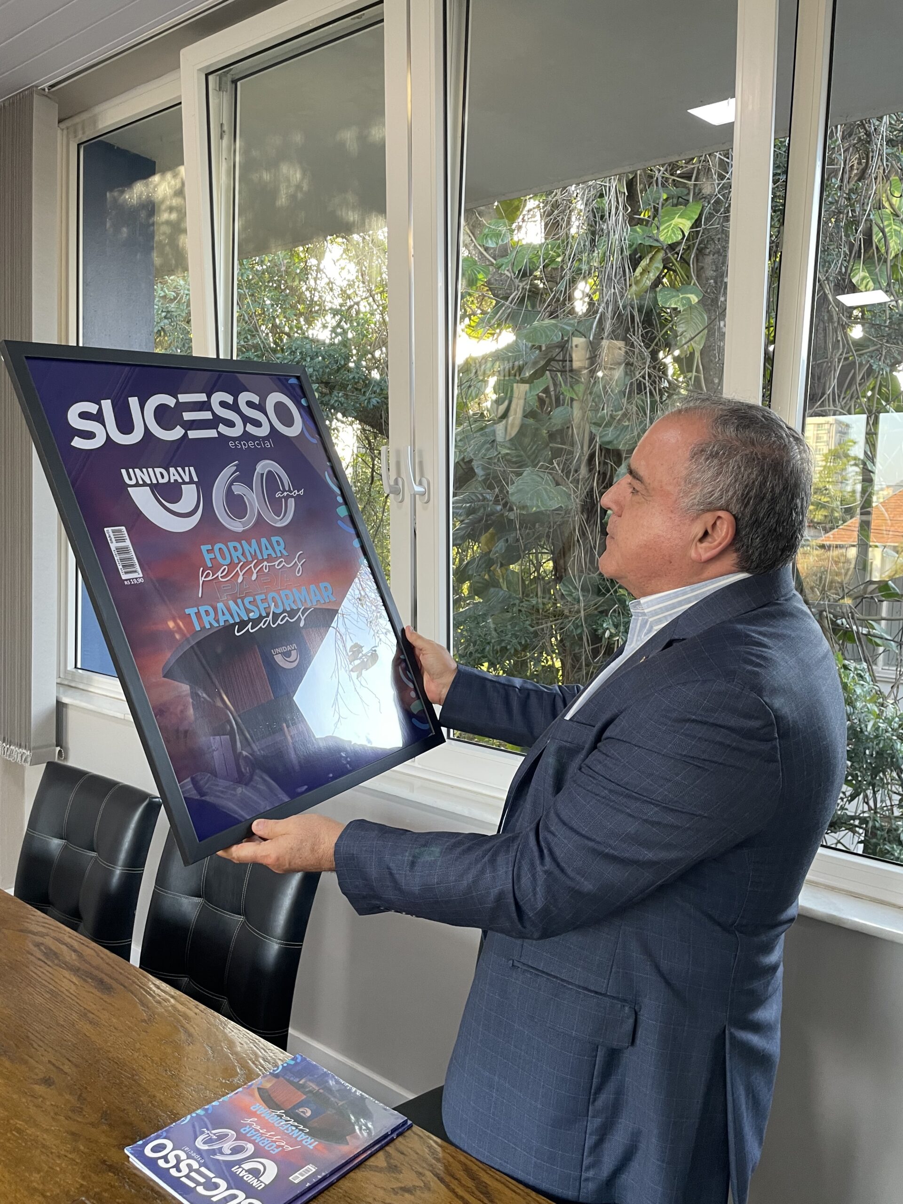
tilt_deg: -4.8
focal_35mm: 26
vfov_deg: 67.3
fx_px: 904
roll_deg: -2.2
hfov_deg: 53.1
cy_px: 602
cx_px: 452
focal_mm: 4.2
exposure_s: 1/64
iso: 125
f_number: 1.6
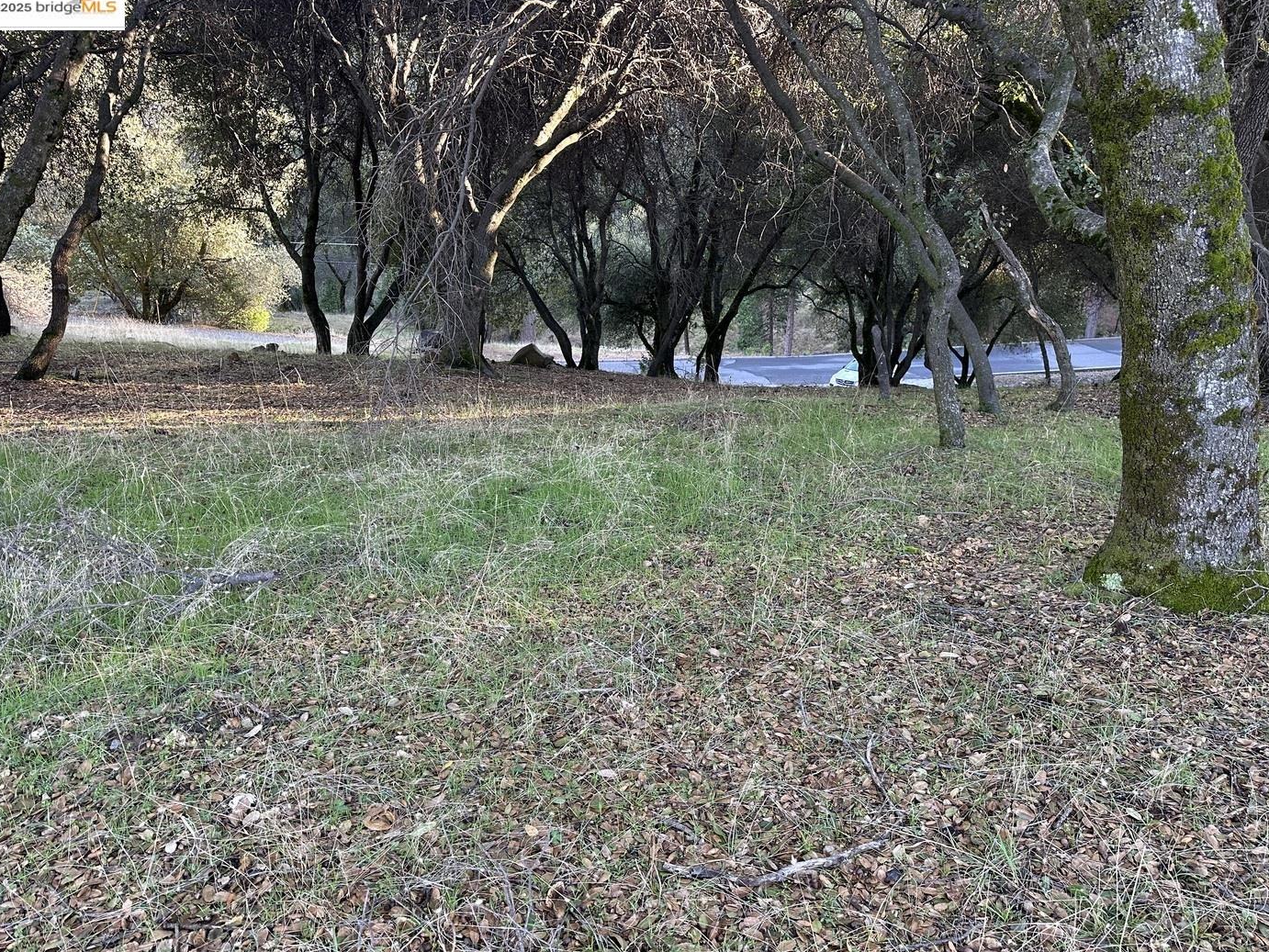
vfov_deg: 54.9
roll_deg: -2.0
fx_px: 917
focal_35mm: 25
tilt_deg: -20.3
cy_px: 478
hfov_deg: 69.4
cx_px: 641
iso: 200
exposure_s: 1/121
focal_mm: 6.86
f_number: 1.78
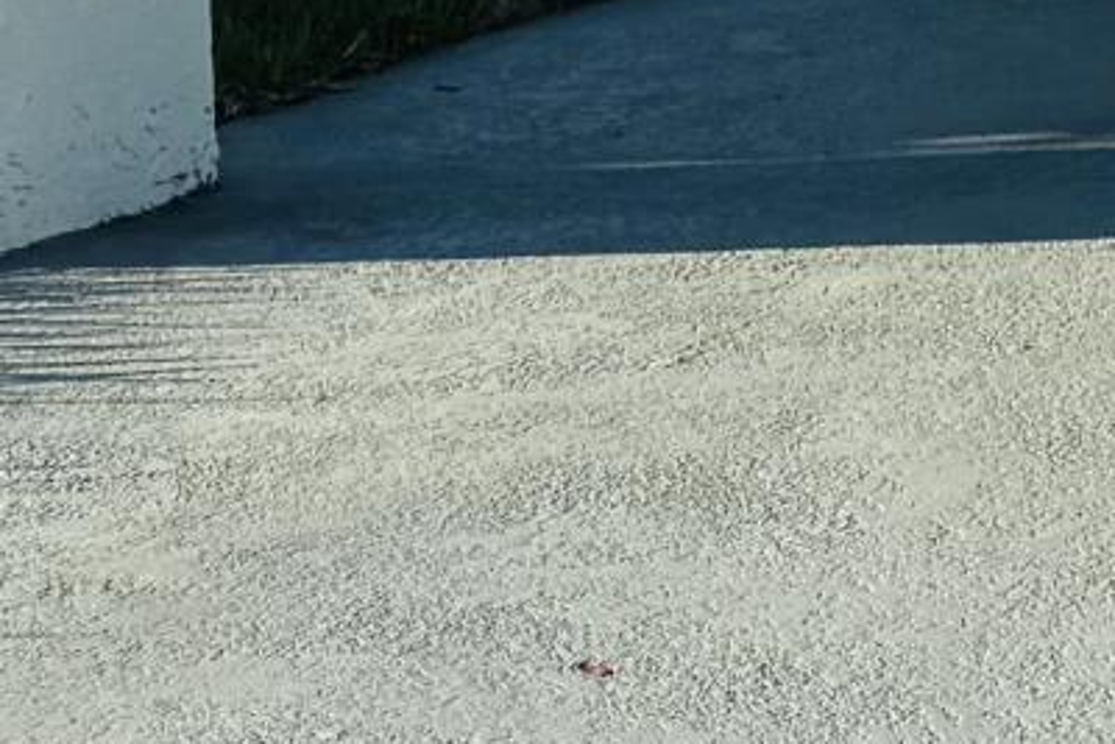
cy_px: -504
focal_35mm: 187
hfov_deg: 8.3
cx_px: 3869
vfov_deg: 7.2
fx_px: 5794
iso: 80
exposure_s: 1/1597
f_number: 1.78
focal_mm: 6.76
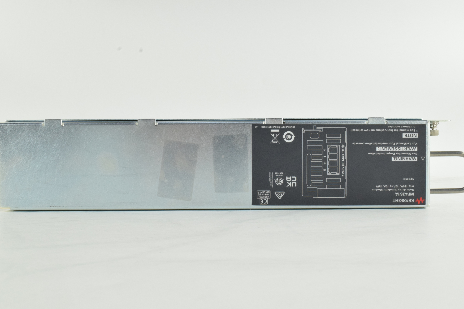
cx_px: 234
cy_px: 161
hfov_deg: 40.7
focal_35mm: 49
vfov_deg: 27.8
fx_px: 625
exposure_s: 1/30
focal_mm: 31
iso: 1600
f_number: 22
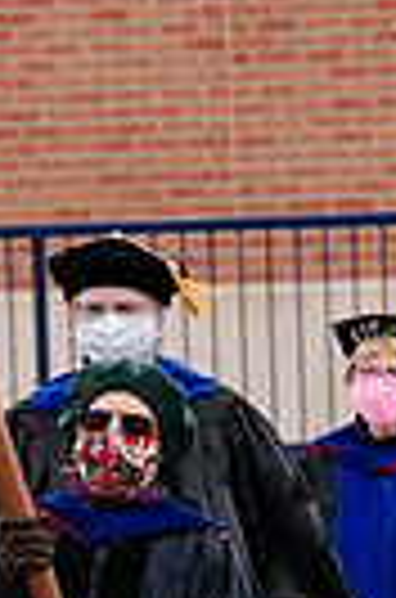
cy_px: 704
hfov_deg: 2.1
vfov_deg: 3.1
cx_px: 459
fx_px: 10880
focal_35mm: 656
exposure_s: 1/500
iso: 400
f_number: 6.3
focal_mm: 150
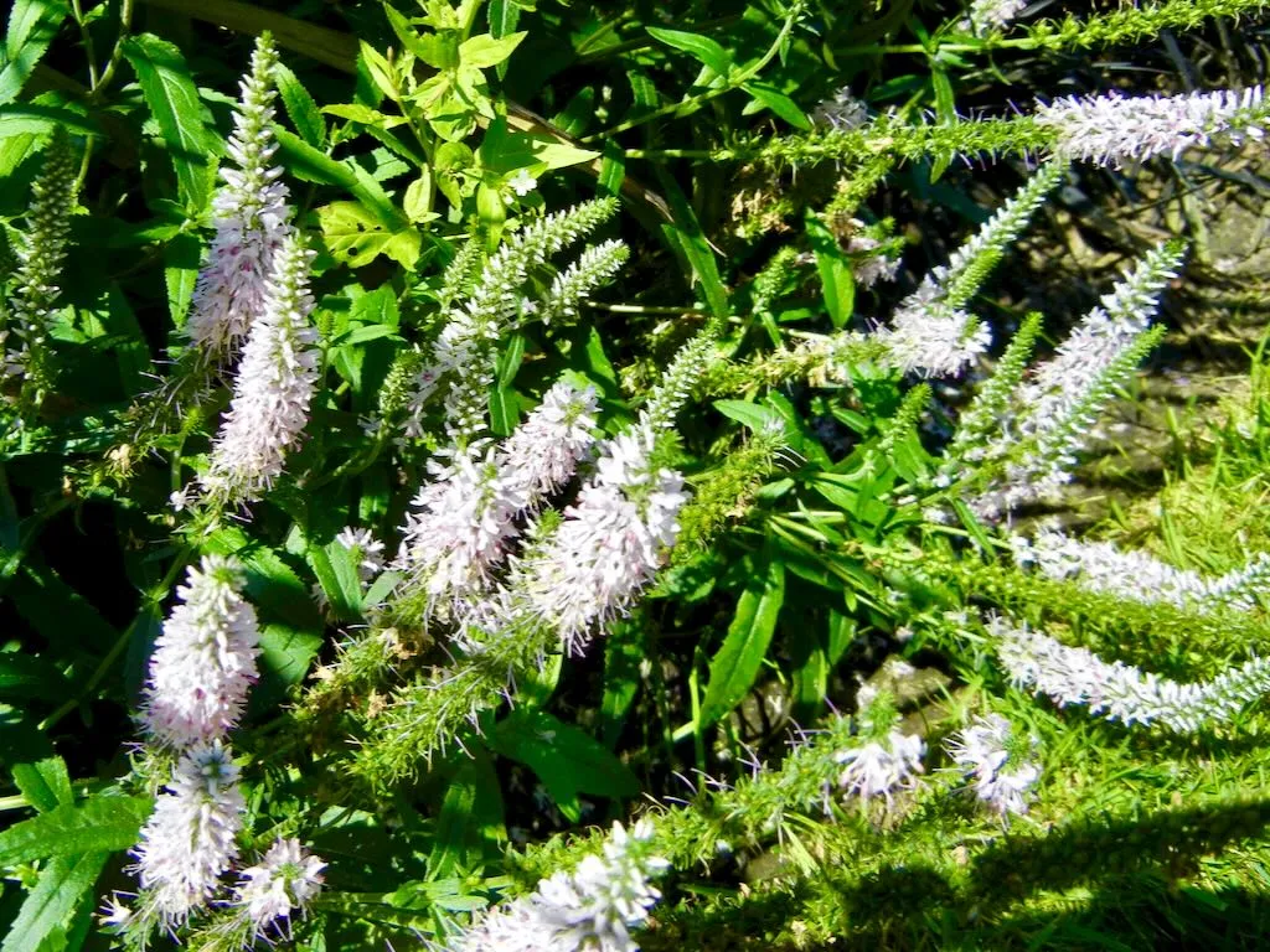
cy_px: 476
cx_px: 635
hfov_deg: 60.0
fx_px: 1101
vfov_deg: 46.8
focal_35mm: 30
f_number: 7
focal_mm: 5.4
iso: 160
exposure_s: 1/295
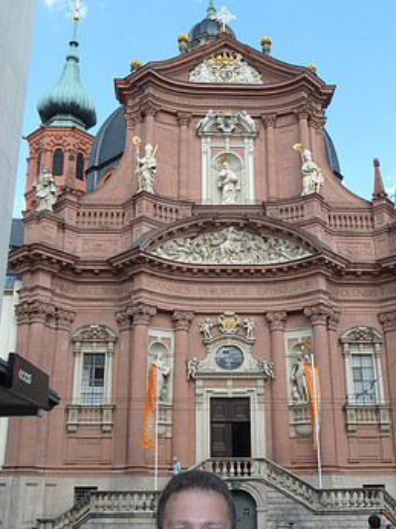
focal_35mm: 39
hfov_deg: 36.8
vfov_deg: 47.8
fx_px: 596
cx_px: 213
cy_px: 292
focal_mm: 5
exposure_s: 1/250
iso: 100
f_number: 4
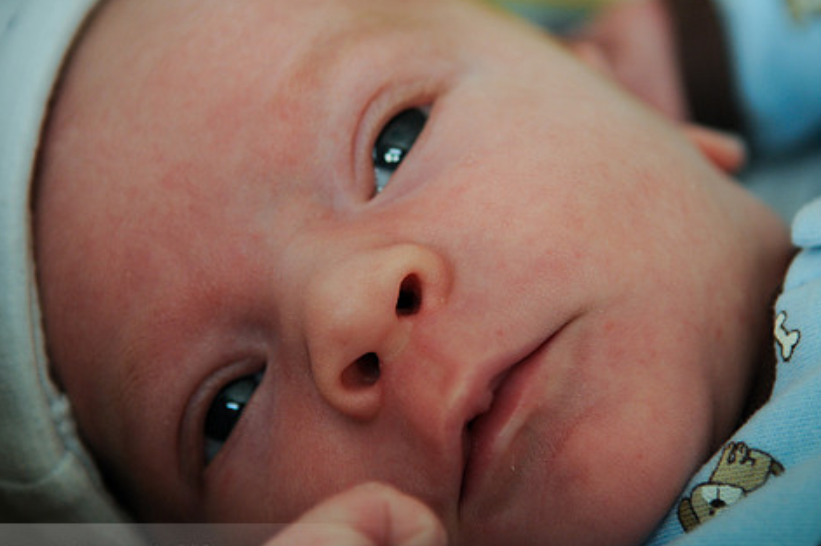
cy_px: 256
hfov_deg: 20.1
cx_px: 417
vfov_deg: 13.4
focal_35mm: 102
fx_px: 2315
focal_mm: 55
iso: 400
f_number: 4
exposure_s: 1/250
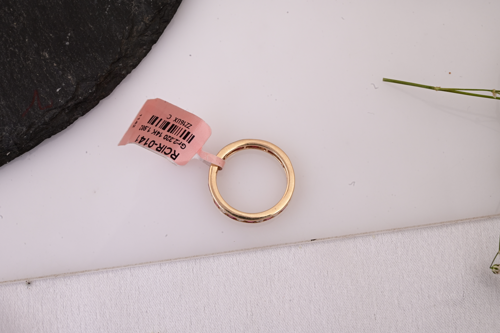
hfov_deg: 28.9
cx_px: 250
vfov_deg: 19.4
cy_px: 166
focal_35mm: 70
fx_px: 972
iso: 640
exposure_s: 1/60
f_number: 22
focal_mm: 70
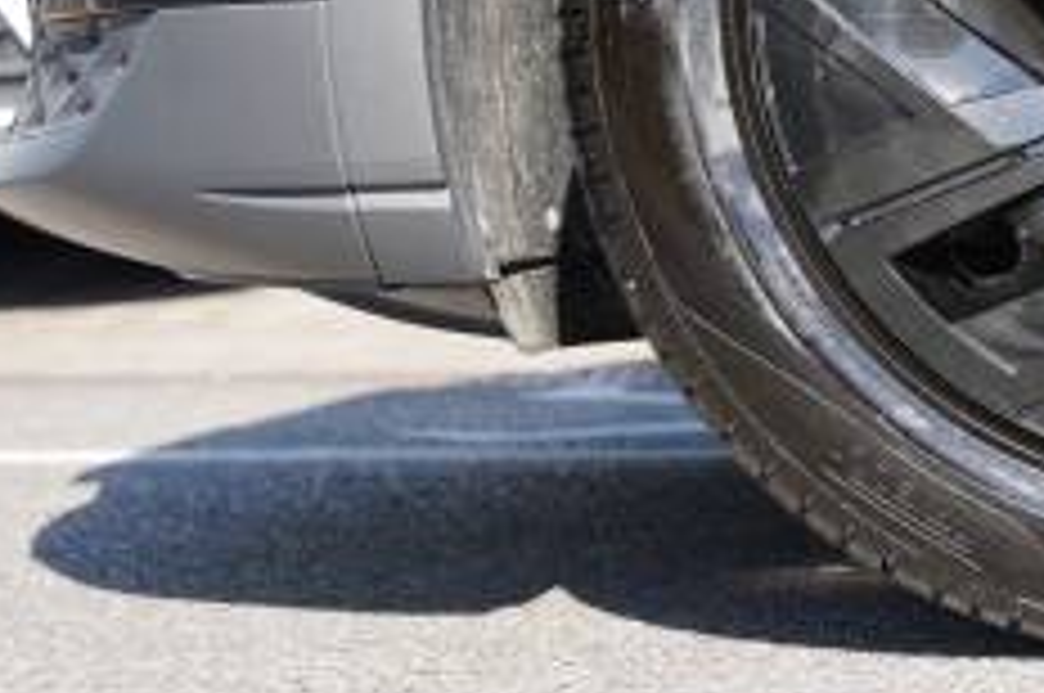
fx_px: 4339
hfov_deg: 13.4
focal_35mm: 150
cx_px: 1238
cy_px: -76
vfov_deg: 9.0
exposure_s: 1/100
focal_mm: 54.3
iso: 100
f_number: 4.5
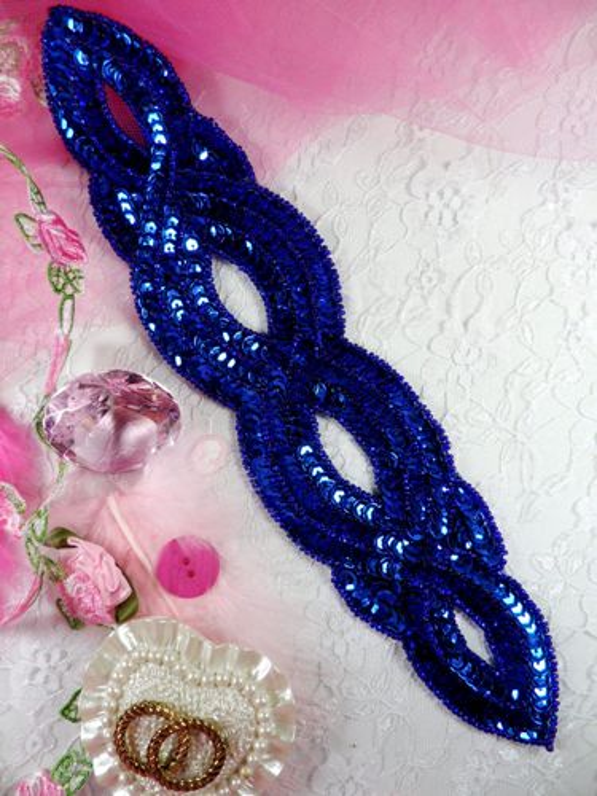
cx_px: 298
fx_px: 621
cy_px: 398
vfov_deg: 65.3
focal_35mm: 27
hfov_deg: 51.4
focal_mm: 4.9
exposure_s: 1/180
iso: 80
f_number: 3.5
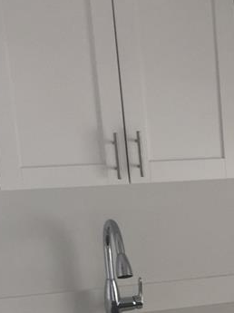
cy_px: 395
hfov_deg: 13.7
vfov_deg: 18.3
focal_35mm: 101
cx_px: 352
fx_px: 912
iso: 32
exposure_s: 1/60
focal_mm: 4.15
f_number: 2.2
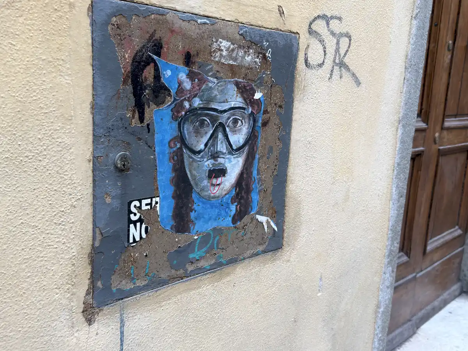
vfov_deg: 40.7
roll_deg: -4.3
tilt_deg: -12.4
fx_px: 473
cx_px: 234
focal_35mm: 35
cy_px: 176
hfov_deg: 52.6
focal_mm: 6.76
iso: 100
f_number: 1.78
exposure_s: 1/108
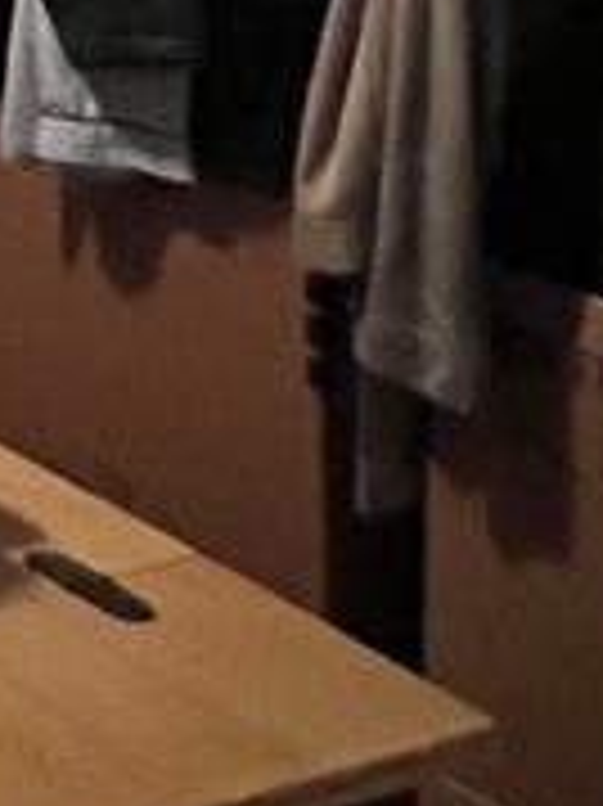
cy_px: -401
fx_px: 2023
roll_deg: +0.9
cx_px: -1048
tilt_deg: -4.8
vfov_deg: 19.6
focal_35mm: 87
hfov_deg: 11.8
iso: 1000
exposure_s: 1/60
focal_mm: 1.57
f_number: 1.8
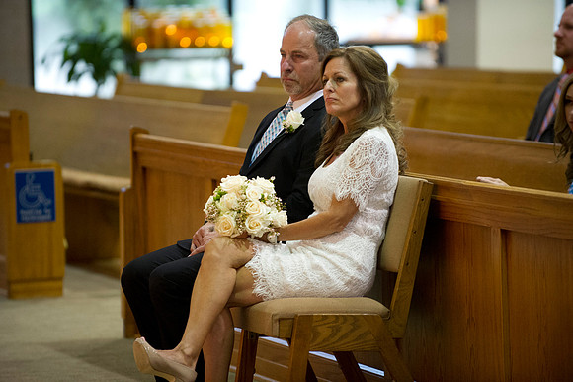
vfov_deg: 6.9
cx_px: 286
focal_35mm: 200
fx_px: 3181
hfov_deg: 10.3
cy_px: 191
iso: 5000
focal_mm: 200
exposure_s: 1/160
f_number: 2.8
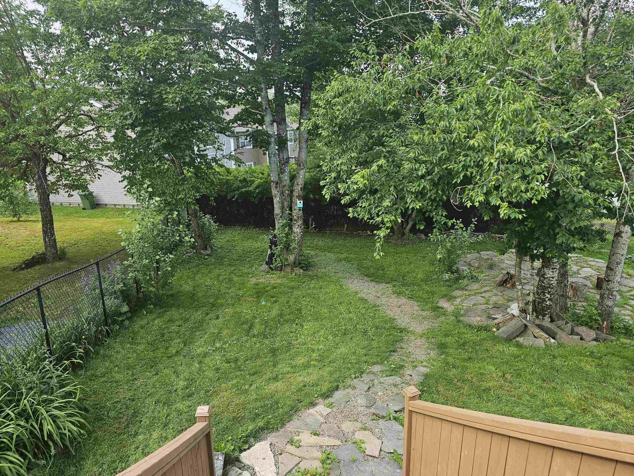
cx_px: 317
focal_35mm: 23
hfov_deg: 73.9
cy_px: 238
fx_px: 421
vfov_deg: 58.9
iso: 20
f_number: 1.7
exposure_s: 1/180
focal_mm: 6.3
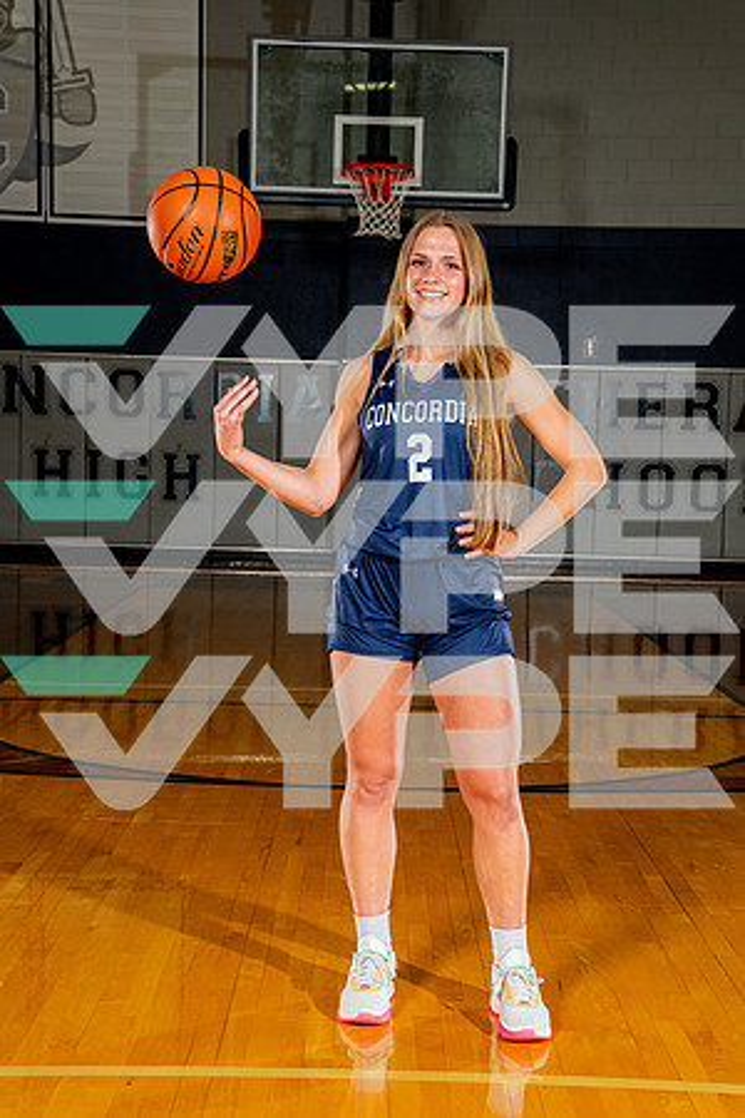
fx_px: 1769
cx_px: 372
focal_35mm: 57
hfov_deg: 23.8
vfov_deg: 35.1
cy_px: 559
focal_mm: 57
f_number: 8
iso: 800
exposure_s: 1/250
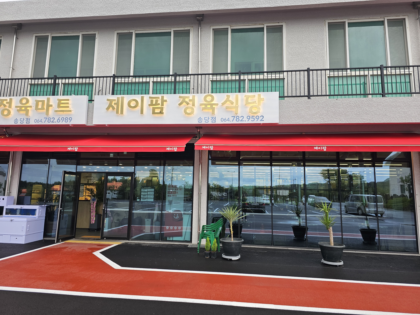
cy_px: 158
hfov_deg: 73.9
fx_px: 279
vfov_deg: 58.9
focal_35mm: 23
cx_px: 210
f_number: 1.7
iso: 32
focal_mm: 6.3
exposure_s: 1/359
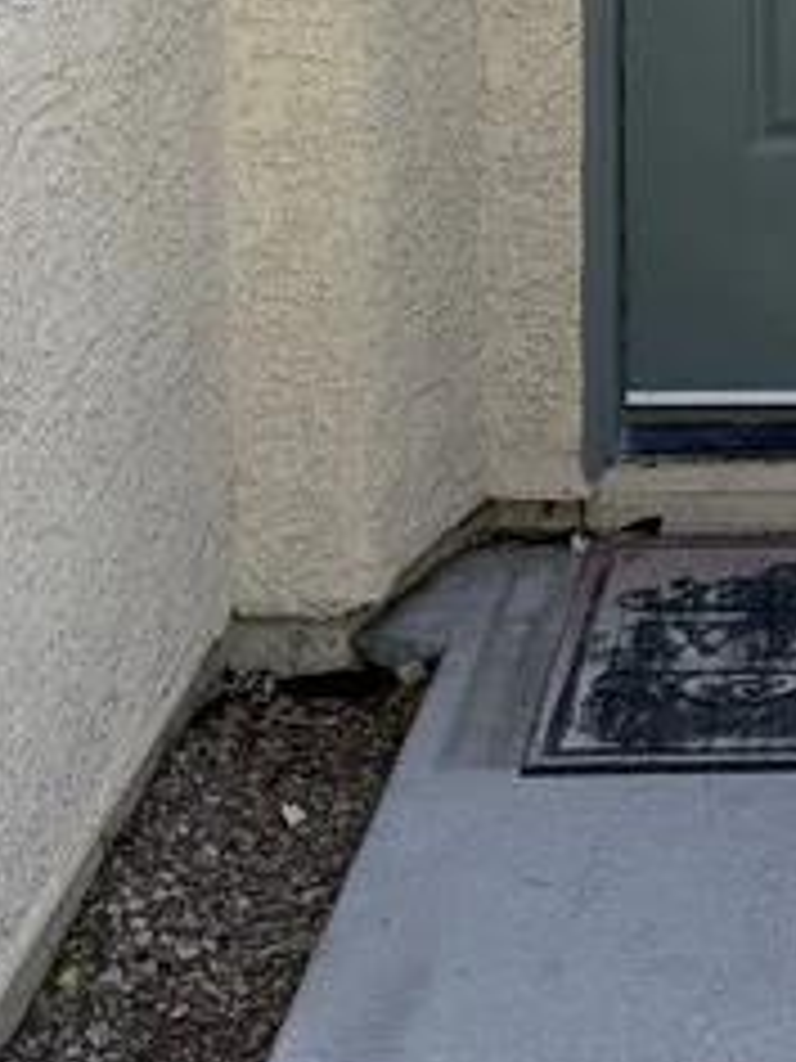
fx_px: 3189
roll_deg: +0.4
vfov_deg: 17.1
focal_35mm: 104
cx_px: 1052
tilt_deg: -3.6
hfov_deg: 13.7
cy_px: -522
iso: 80
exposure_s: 1/342
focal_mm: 6.76
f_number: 1.78
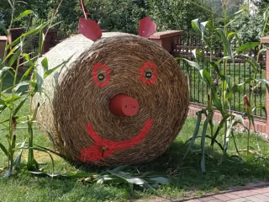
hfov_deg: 59.8
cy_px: 83
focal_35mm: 30
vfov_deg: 46.6
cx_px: 121
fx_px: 233
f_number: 1.9
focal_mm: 3.94
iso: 160
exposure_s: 1/1410
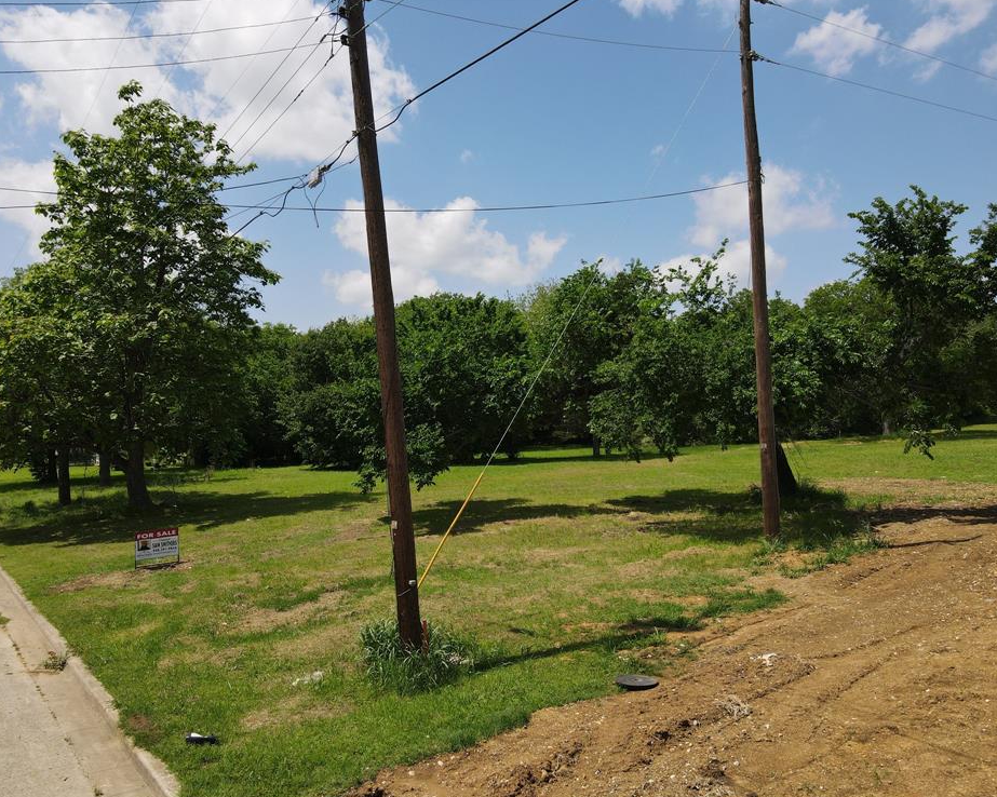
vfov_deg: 54.9
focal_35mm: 26
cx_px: 515
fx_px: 767
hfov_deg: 66.0
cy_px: 407
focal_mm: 4.5
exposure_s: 1/1000
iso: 100
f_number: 2.8
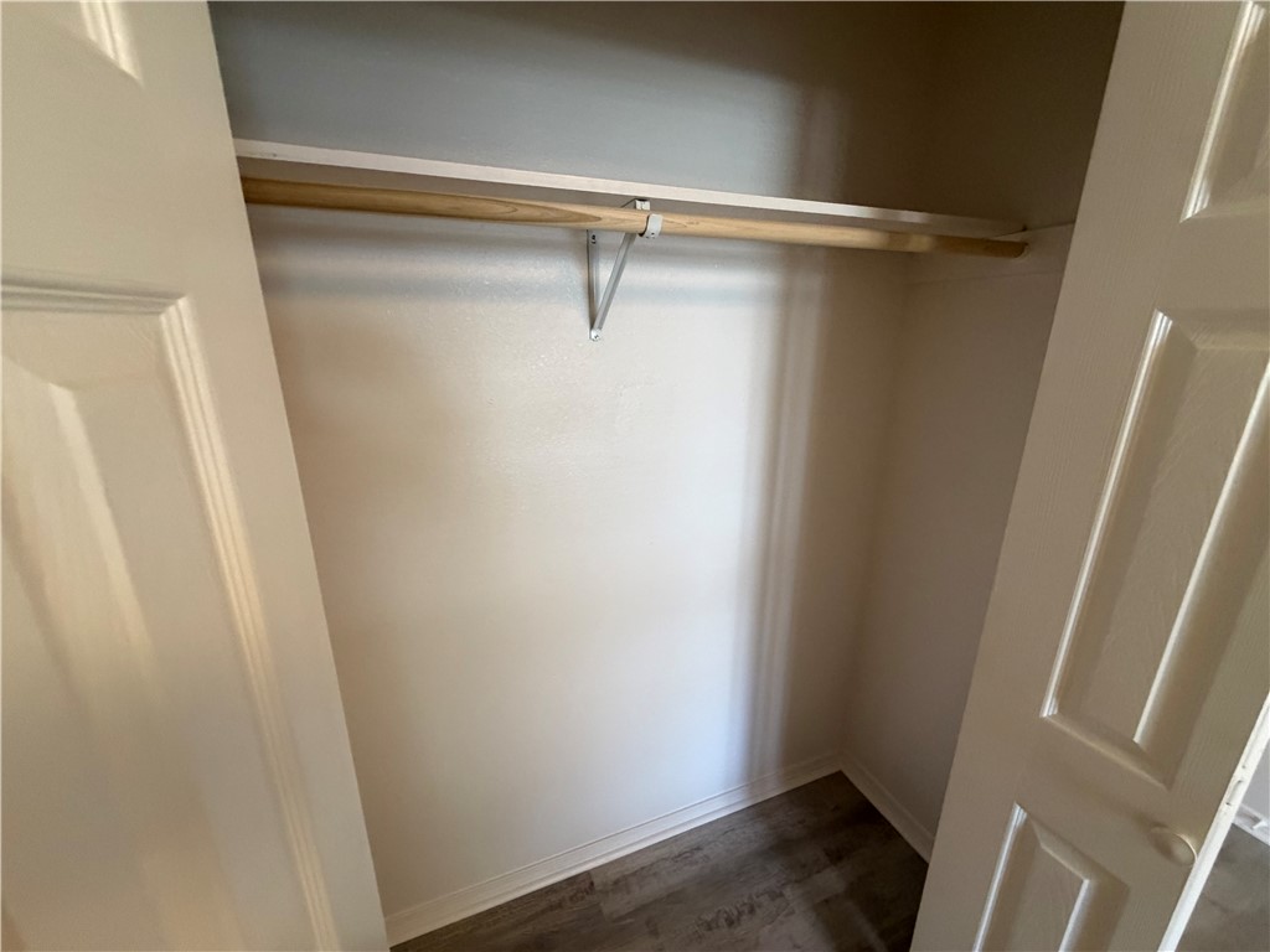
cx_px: 635
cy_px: 476
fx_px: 514
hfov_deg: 102.1
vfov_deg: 85.7
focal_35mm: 14
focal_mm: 2.22
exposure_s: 1/60
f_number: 2.2
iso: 400
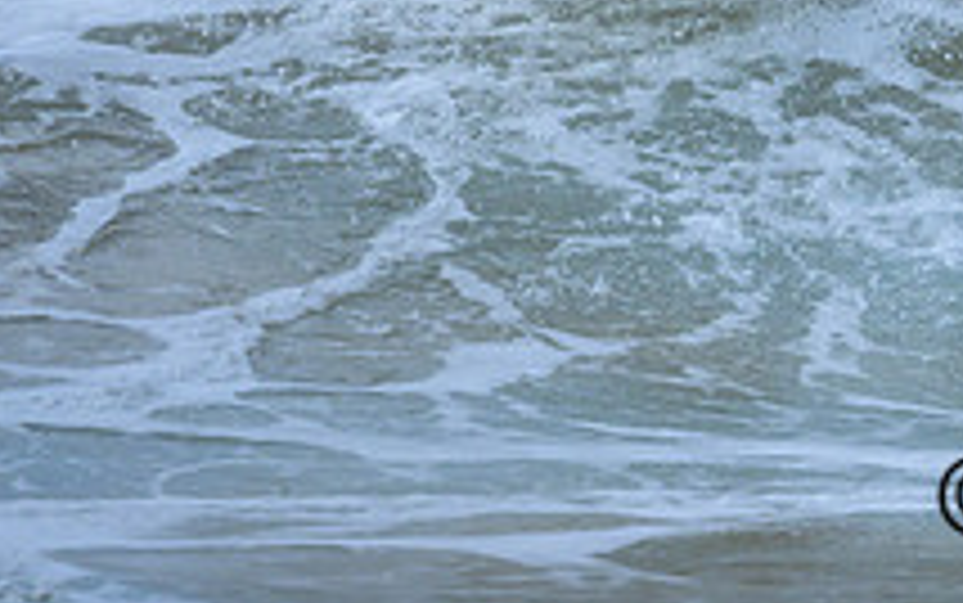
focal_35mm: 2654
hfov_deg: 0.8
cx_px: 1413
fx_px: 69690
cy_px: -388
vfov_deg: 0.5
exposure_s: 1/3200
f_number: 6.3
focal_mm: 800
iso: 560
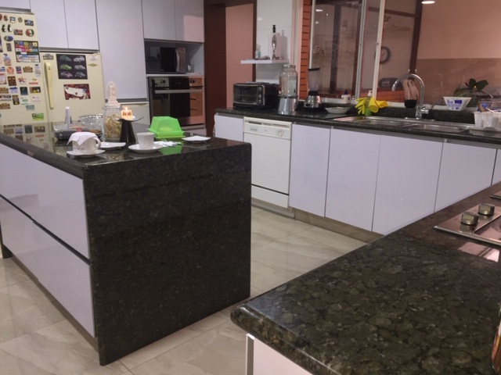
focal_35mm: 29
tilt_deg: -15.4
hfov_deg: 61.7
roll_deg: -2.5
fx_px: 420
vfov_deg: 48.2
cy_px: 188
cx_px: 250
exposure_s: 1/30
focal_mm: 4.15
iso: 50
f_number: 2.2
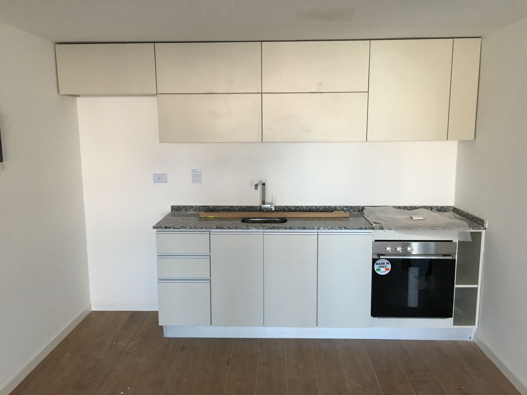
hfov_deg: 61.7
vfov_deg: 48.2
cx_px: 264
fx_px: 442
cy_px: 198
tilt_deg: -9.2
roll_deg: +0.5
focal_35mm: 29
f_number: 2.2
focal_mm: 4.15
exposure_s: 1/33
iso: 50
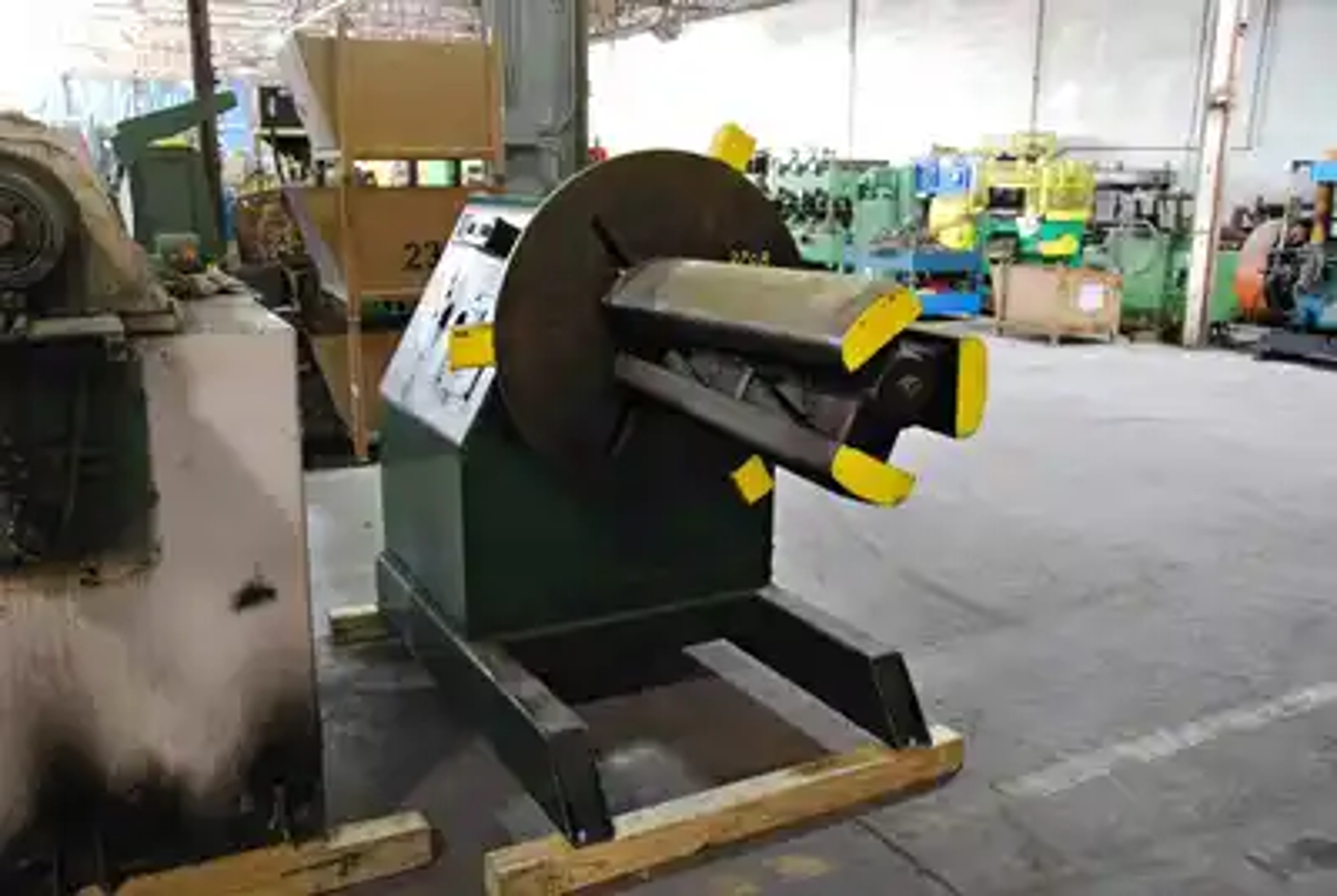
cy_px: 448
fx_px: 1172
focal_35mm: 32
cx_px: 668
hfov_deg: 59.4
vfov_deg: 41.8
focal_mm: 21
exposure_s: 1/10
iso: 1600
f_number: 3.8
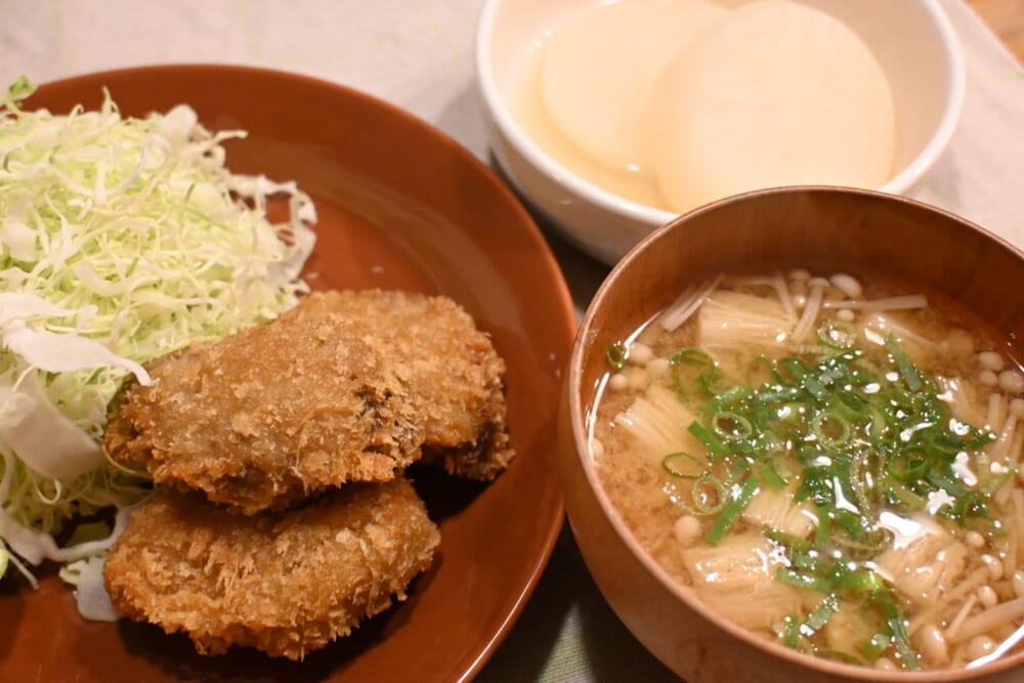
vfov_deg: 35.5
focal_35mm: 38
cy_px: 342
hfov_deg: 51.3
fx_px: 1067
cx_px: 512
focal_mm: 25
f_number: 4.2
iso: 3200
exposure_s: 1/100
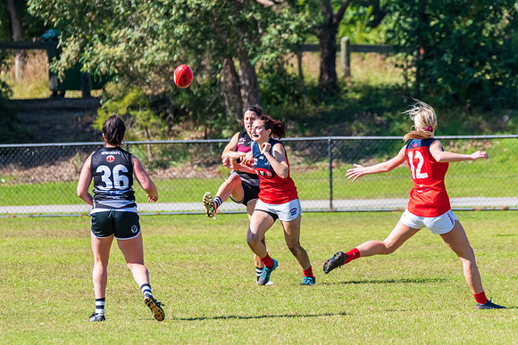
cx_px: 173
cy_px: 232
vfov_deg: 2.5
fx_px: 7990
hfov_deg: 3.7
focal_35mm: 555
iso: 800
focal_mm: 360
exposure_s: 1/2000
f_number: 6.3
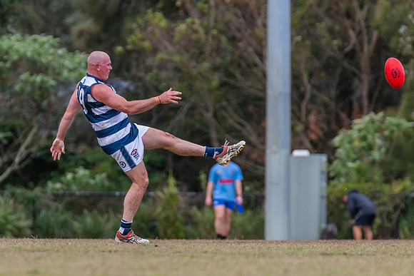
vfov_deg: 2.7
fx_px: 5765
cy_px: 129
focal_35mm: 501
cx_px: 121
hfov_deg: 4.1
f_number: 5
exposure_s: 1/2000
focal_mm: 330
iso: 800
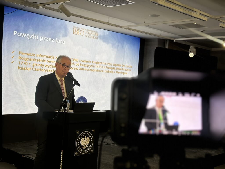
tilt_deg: -0.3
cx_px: 112
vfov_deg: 30.3
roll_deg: -3.4
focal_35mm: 48
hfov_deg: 39.7
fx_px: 312
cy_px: 84
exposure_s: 1/120
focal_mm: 6.86
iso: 80
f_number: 1.78
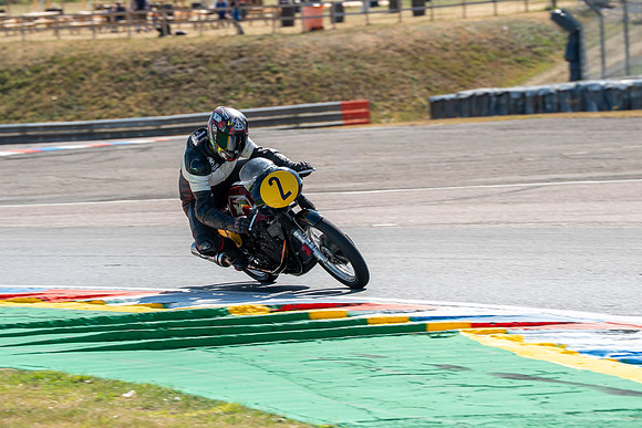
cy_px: 221
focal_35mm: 255
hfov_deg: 8.1
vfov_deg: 5.4
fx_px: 4550
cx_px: 288
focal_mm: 200
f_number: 8
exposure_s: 1/320
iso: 160
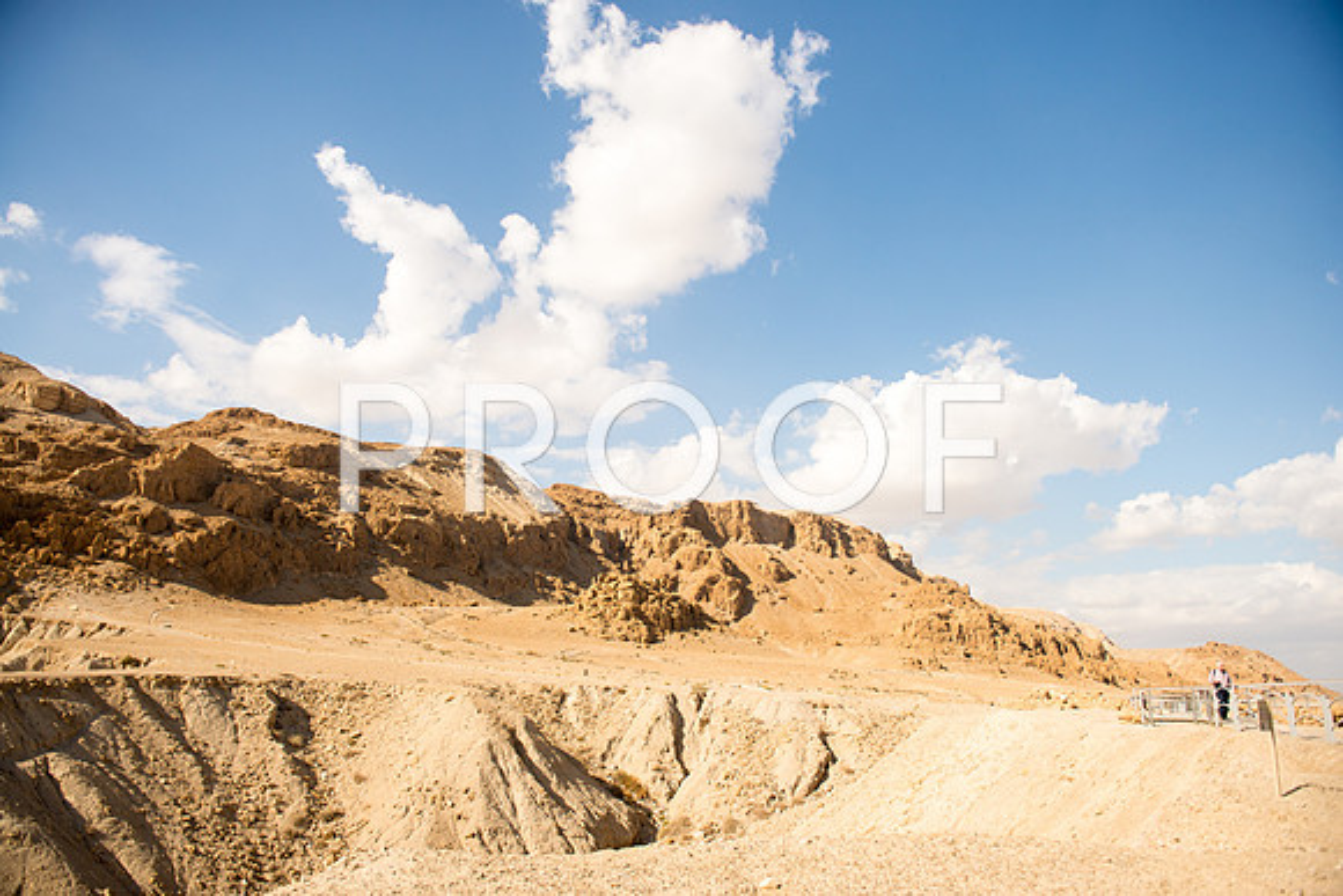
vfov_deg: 53.2
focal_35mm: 24
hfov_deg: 73.7
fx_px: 896
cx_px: 672
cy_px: 448
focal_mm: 24
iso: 200
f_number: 2.8
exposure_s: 1/4000
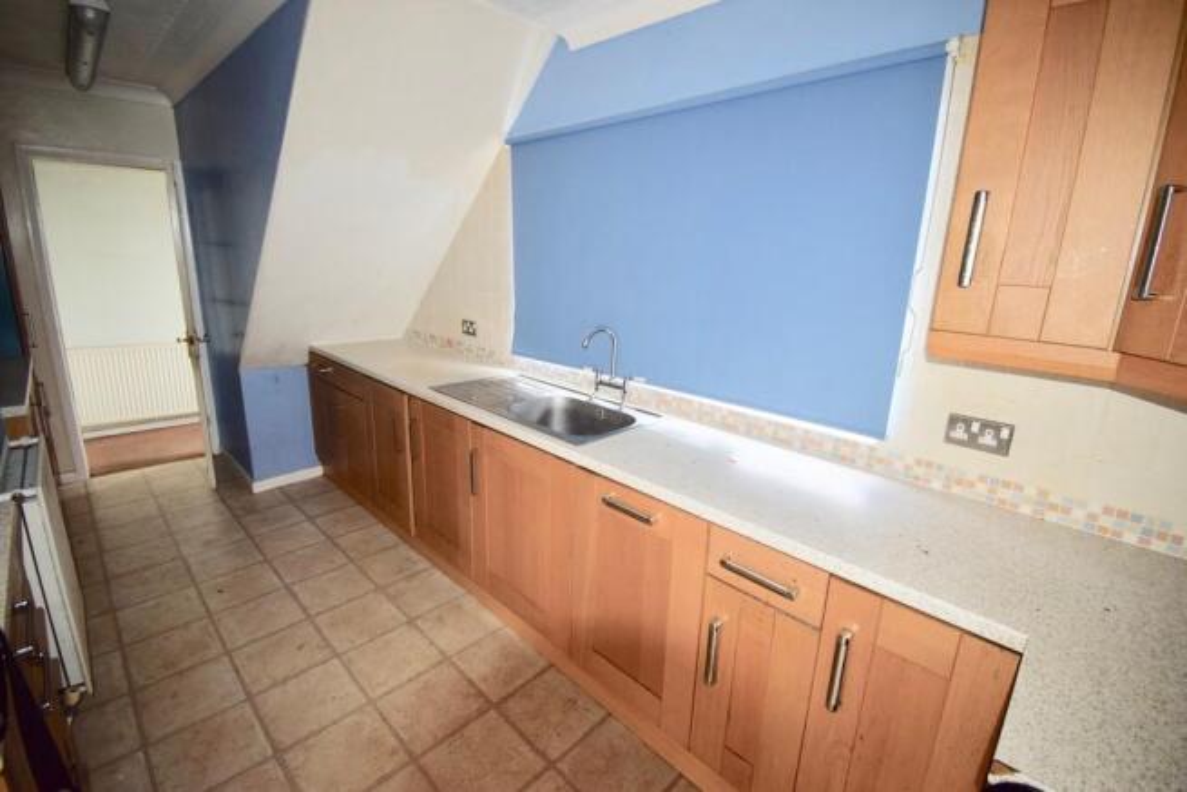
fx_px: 495
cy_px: 396
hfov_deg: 100.4
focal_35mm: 15
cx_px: 594
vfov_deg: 77.4
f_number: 4.5
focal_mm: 10
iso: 1000
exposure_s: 1/60
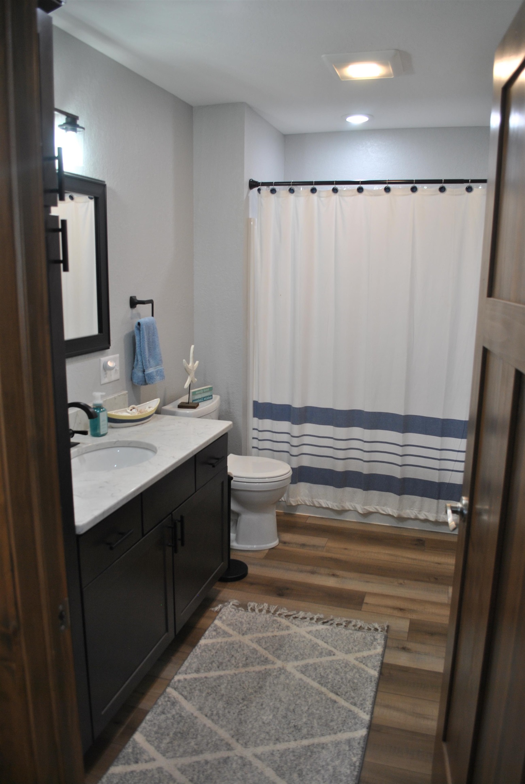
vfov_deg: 67.3
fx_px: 589
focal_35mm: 27
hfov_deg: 48.0
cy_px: 392
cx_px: 262
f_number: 3.5
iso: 200
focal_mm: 18
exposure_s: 1/40
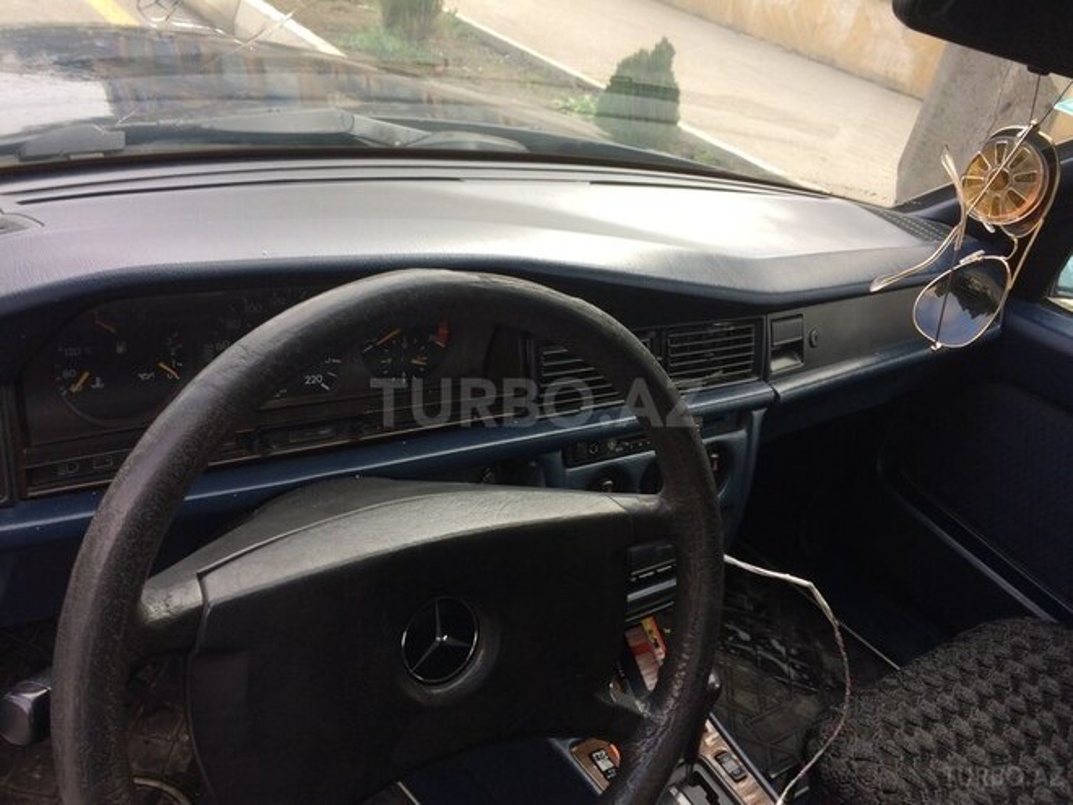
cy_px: 402
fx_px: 899
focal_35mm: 29
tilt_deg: -27.5
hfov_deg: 61.7
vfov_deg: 48.2
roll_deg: -11.8
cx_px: 536
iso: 32
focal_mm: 4.15
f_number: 2.2
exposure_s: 1/118
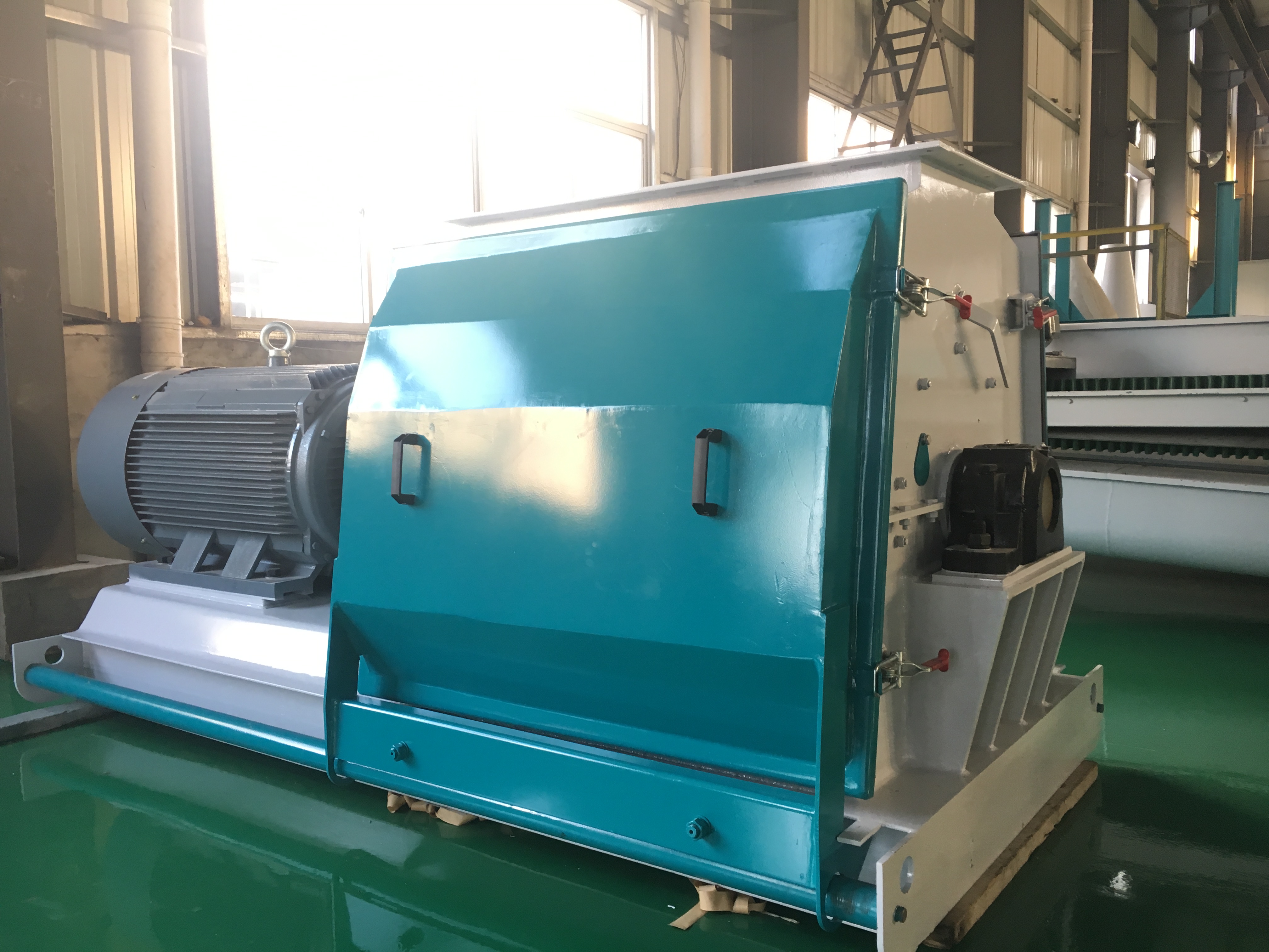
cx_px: 634
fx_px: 1063
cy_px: 476
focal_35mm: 29
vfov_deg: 48.2
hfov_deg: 61.7
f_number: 2.2
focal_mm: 4.15
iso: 80
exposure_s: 1/33
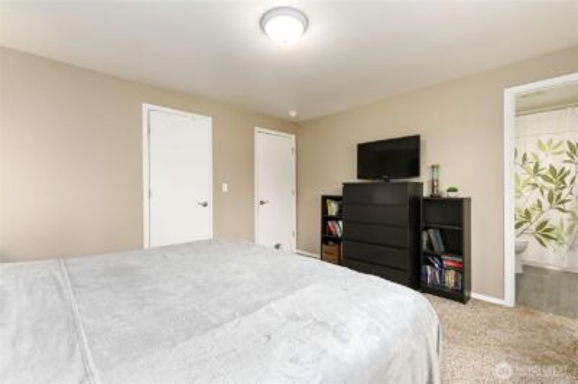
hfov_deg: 96.8
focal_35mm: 16
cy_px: 192
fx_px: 257
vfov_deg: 73.6
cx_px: 289
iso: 100
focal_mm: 16
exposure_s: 1/20
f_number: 7.1
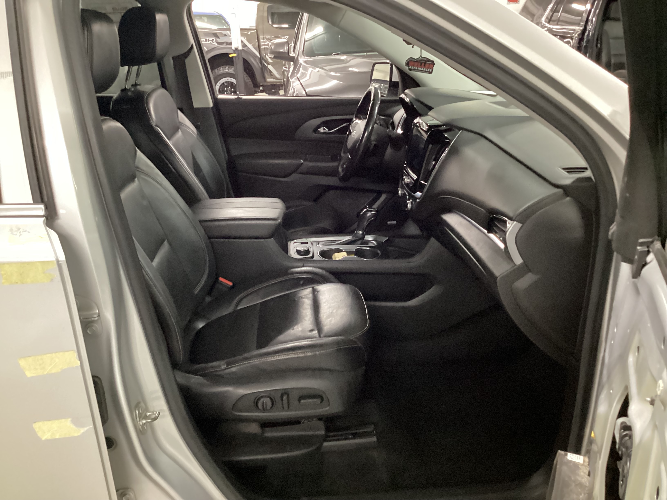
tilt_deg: -22.9
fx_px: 597
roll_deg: +1.9
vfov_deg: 45.4
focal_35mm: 31
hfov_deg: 58.4
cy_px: 250
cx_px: 334
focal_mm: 3.3
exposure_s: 1/20
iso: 640
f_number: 2.4
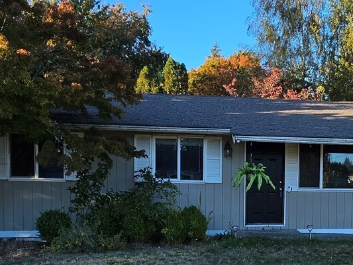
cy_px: 206
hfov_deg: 46.5
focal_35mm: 39
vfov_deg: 35.8
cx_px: 256
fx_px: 398
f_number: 1.9
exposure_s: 1/450
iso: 32
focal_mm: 2.2
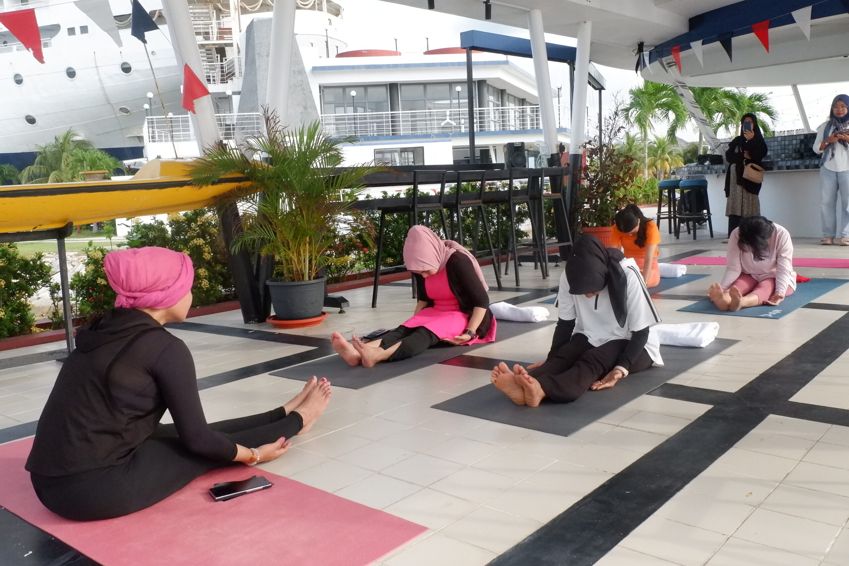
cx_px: 424
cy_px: 283
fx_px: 755
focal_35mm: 32
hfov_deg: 58.7
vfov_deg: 41.1
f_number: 13
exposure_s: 1/500
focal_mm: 21.1
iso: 4000
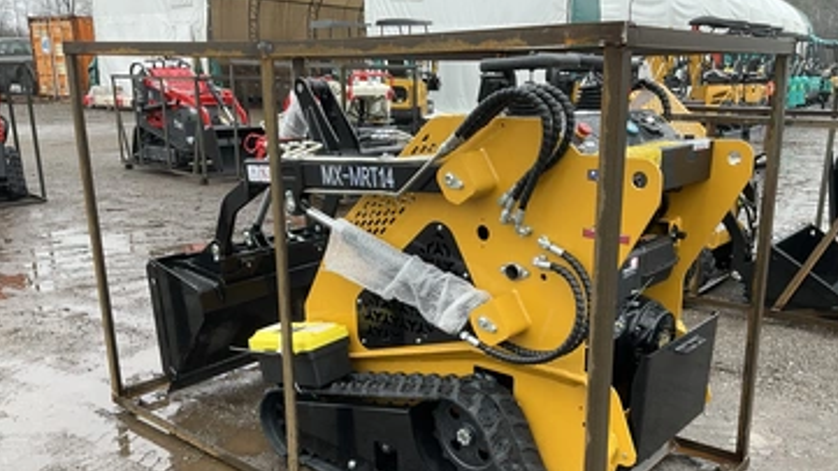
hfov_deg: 56.5
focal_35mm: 35
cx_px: 460
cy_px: 304
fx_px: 778
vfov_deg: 33.5
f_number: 1.8
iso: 32
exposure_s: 1/122
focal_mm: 3
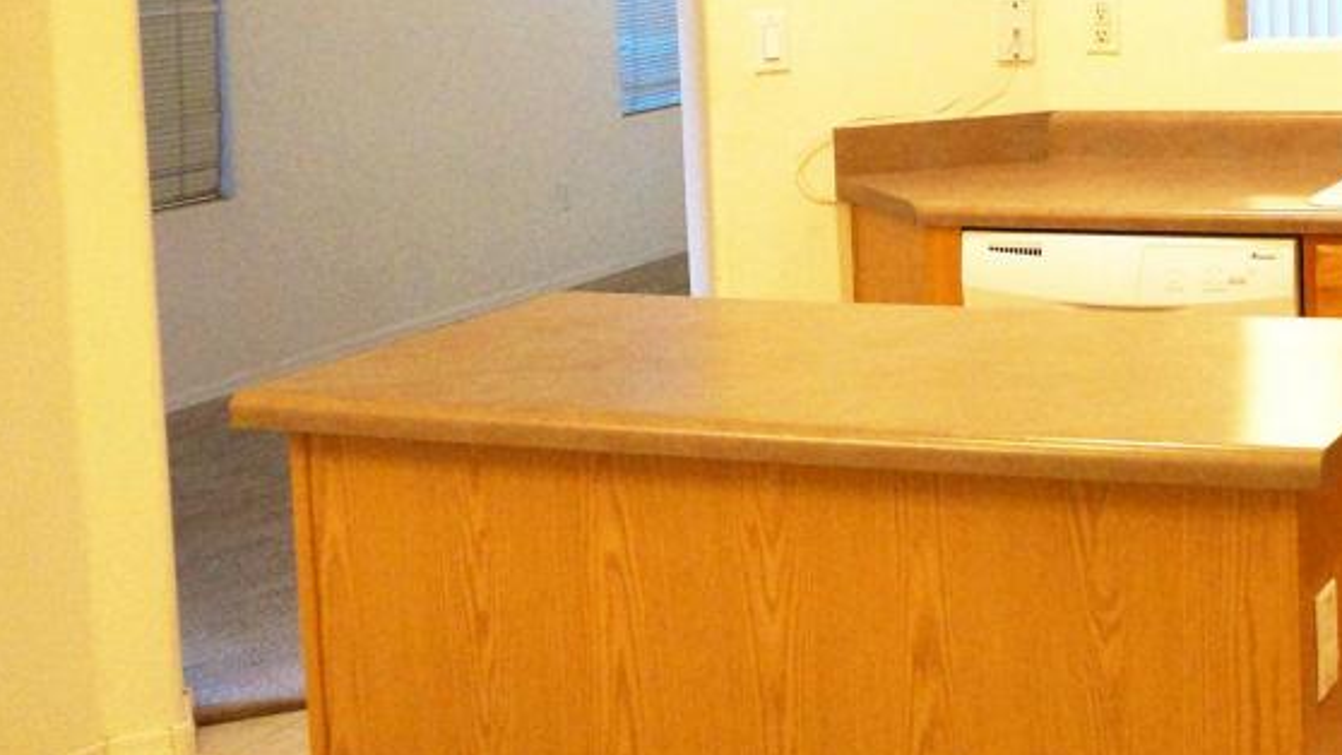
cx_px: 1304
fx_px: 2313
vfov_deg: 18.2
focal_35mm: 65
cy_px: 53
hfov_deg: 30.4
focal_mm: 20
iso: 2000
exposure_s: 1/160
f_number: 4
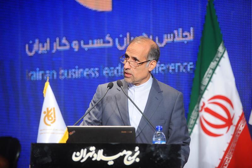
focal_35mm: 150
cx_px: 126
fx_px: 1049
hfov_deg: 13.7
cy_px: 84
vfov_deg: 9.1
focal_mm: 150
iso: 2000
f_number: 2.8
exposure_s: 1/160
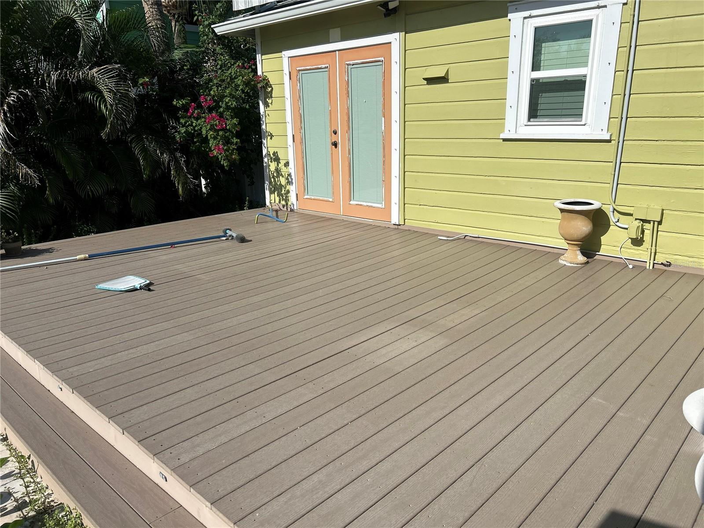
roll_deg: +1.9
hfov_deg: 67.3
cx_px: 352
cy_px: 264
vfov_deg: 53.1
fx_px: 529
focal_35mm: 26
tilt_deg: -14.5
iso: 50
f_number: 1.5
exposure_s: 1/8696
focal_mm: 5.7
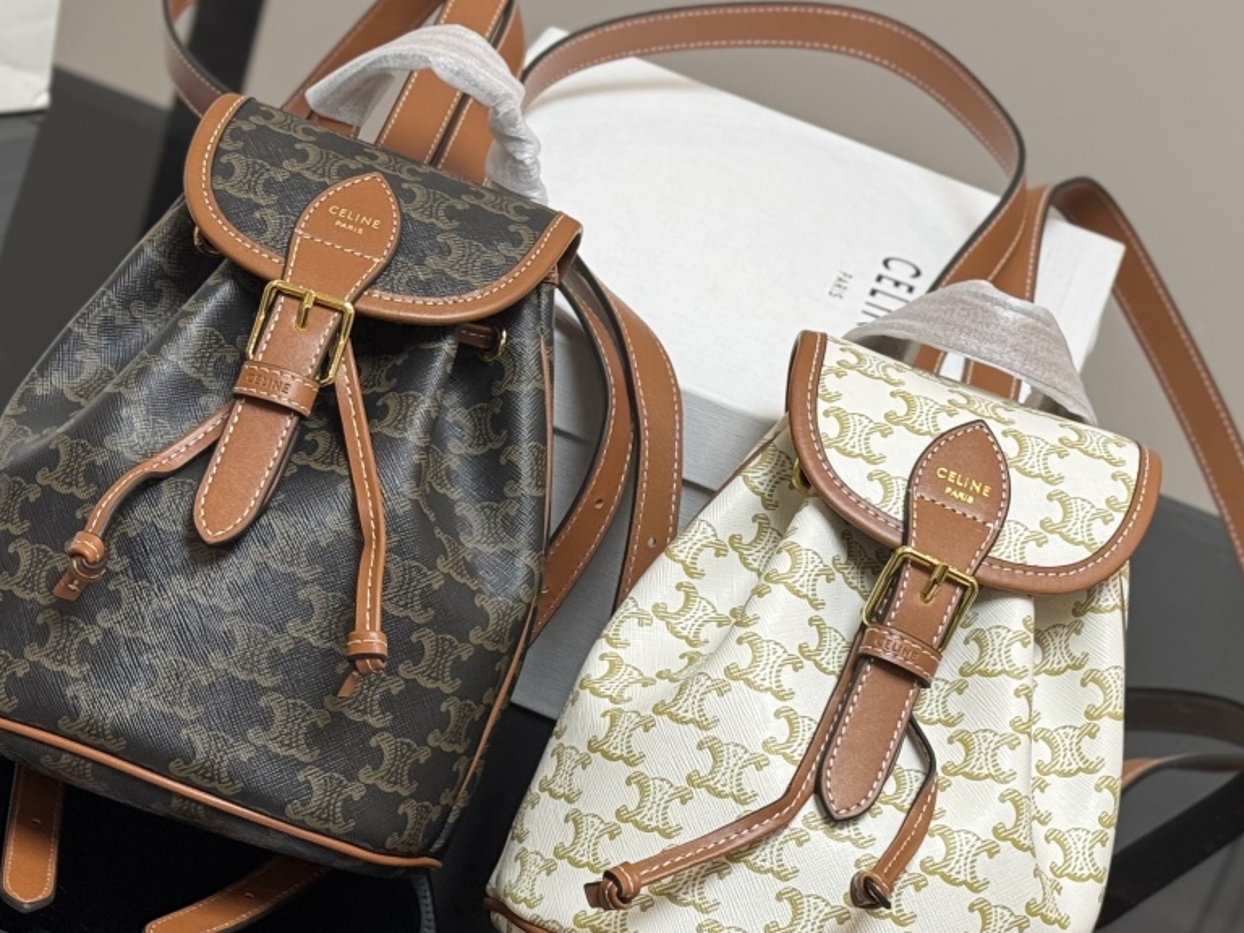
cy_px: 395
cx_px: 604
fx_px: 3234
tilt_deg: -27.8
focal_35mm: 90
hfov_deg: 21.8
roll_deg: -17.7
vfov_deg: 16.4
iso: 100
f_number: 1.78
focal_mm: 6.76
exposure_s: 1/85
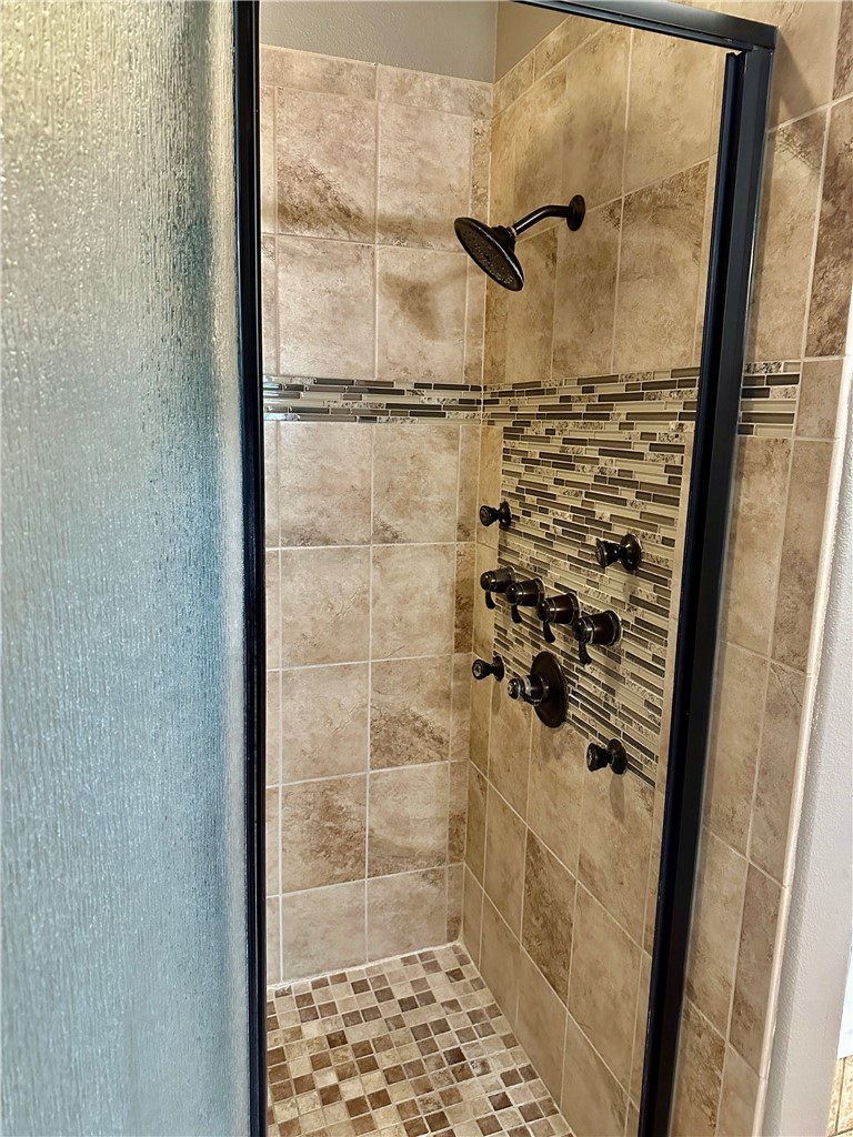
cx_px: 426
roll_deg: -2.1
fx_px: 789
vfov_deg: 71.6
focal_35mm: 24
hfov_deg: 56.8
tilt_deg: -9.4
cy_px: 568
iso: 800
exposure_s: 1/40
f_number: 1.78
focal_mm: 6.86
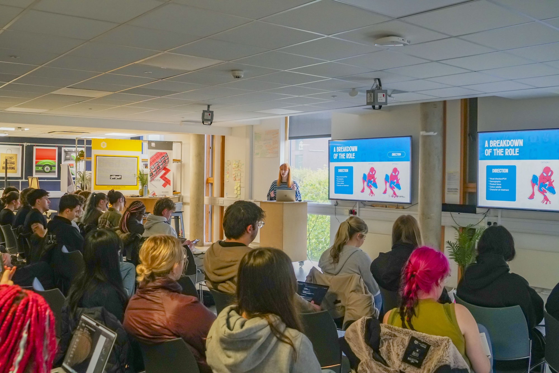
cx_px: 280
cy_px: 186
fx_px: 559
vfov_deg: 36.9
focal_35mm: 36
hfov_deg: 53.1
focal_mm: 24
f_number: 4
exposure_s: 1/160
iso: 1600
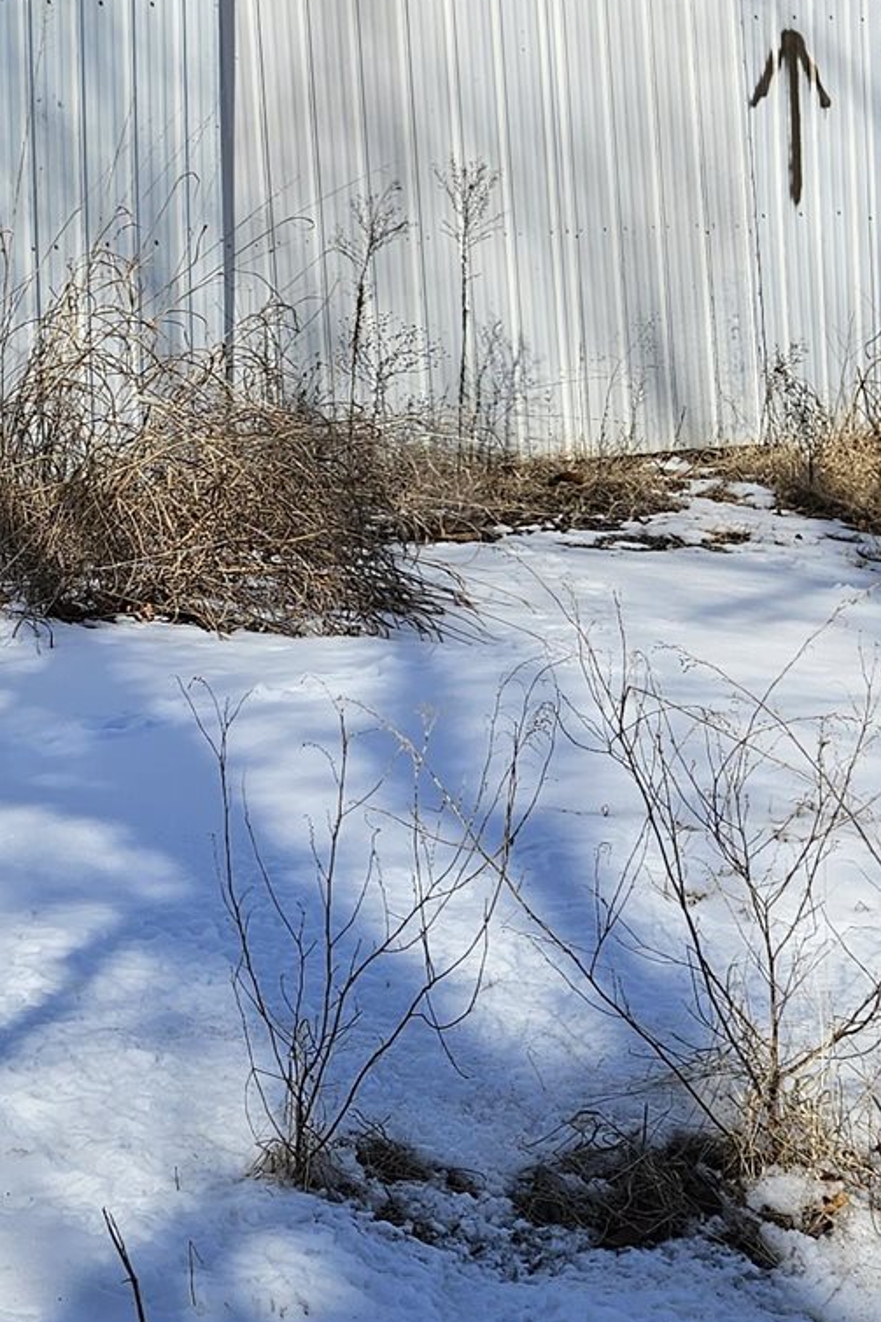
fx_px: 2681
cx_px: -448
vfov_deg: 27.4
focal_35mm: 73
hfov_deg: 16.9
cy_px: 366
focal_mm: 5.4
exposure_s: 1/3409
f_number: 1.8
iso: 25
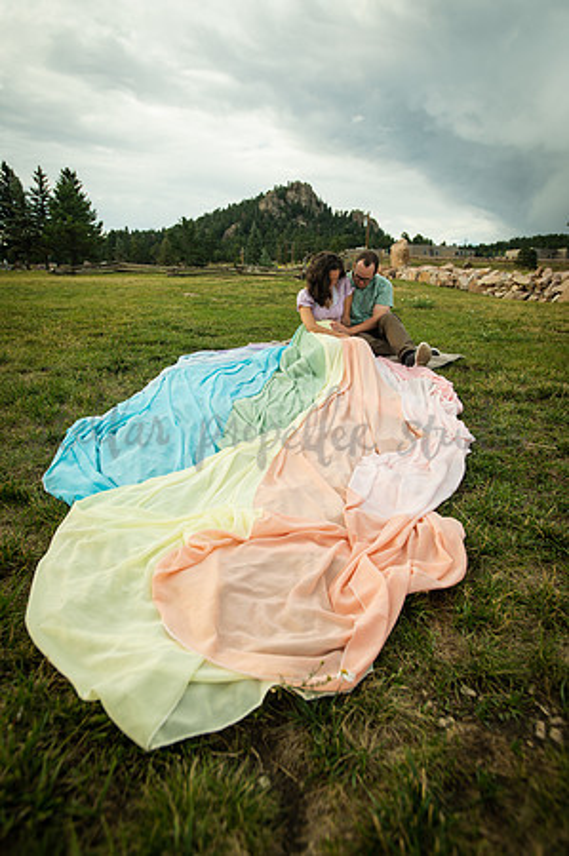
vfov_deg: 84.0
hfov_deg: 61.8
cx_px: 284
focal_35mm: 20
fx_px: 475
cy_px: 428
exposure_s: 1/200
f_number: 4
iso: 100
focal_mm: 20
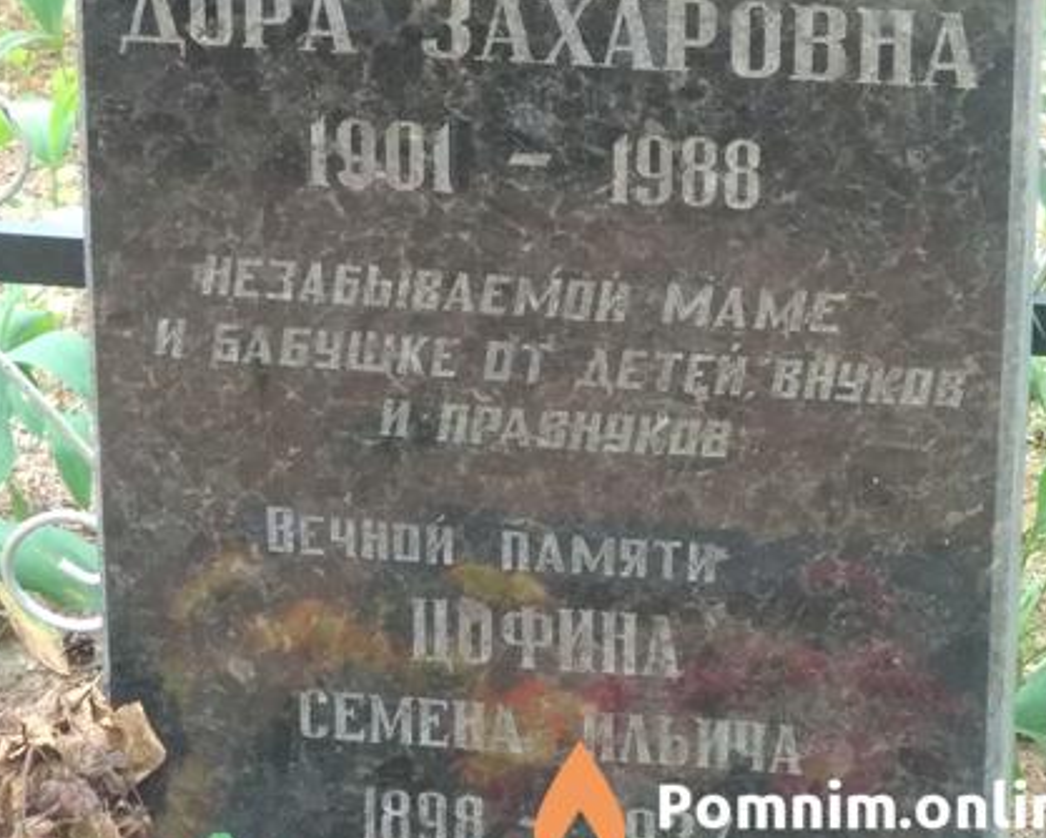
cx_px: 547
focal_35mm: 73
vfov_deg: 20.7
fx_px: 2261
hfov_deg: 26.0
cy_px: 141
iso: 640
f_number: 2.6
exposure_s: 1/60
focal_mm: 5.99
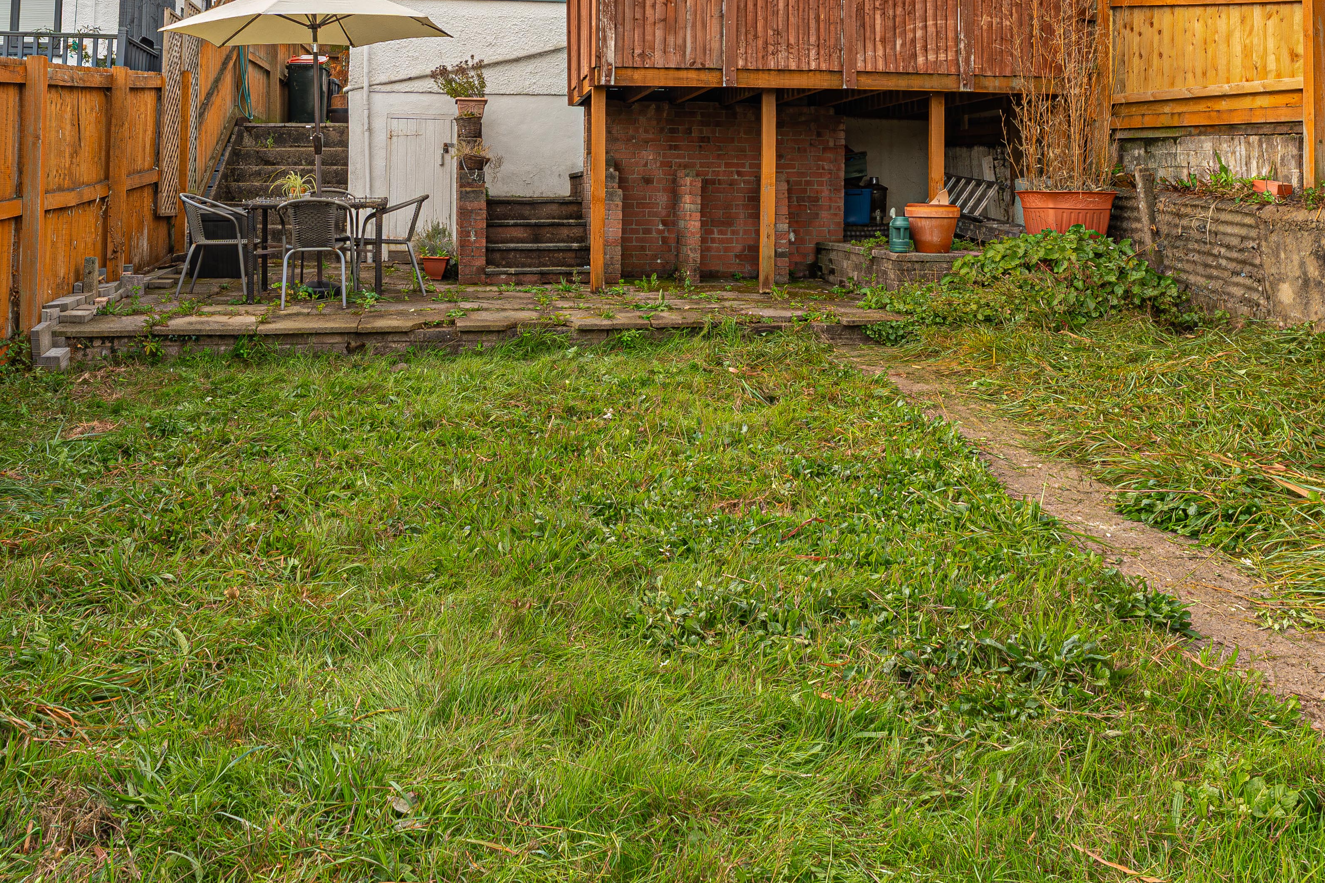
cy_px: 147
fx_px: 1104
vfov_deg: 41.3
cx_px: 564
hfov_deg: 61.6
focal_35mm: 30
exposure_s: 1/100
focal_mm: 14
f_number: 8
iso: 160
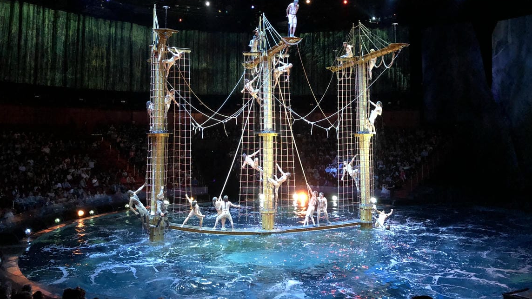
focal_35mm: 32
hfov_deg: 61.0
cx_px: 261
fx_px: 451
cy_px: 106
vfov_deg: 36.4
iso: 100
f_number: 1.8
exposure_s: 1/6
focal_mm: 3.99
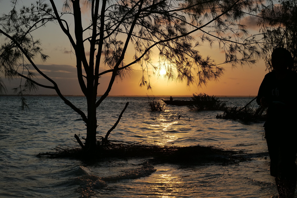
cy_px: 99
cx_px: 148
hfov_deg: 39.6
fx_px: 412
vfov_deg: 27.0
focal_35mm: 50
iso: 320
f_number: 14
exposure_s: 1/640
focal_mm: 50
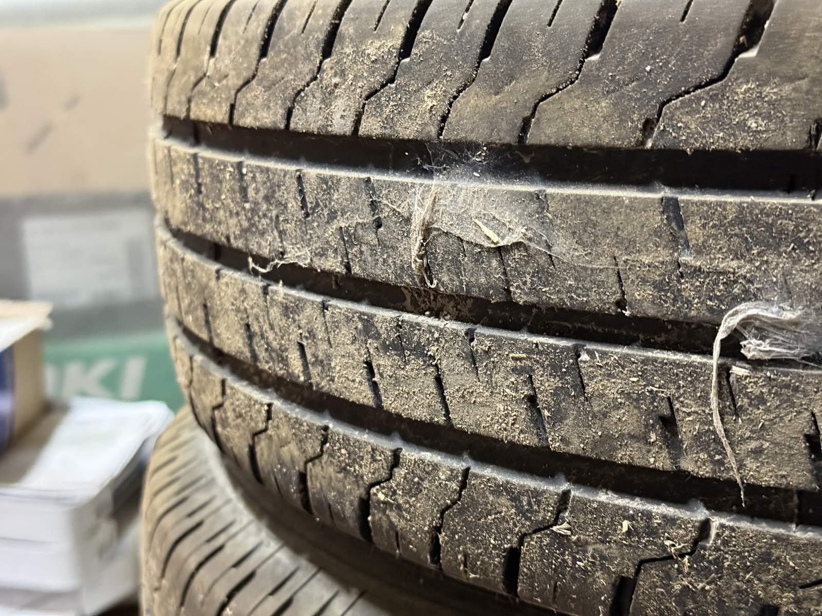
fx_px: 1140
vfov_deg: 30.3
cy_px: 308
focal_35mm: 48
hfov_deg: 39.7
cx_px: 411
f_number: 1.78
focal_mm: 6.76
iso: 400
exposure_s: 1/25
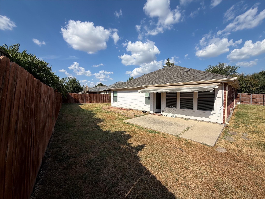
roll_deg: +0.6
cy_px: 100
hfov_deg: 102.1
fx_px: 107
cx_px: 132
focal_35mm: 14
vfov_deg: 85.7
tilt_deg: -3.7
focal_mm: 2.22
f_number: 2.2
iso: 25
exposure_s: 1/1339
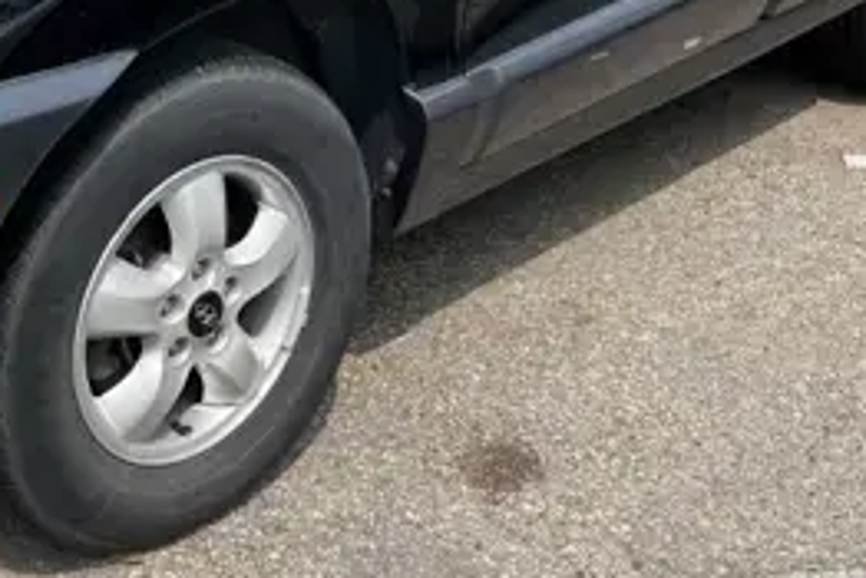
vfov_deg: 20.0
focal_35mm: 66
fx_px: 1588
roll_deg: +0.4
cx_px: 142
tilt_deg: -17.1
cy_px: 3
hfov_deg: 29.6
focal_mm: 5.1
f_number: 1.6
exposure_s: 1/2488
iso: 32
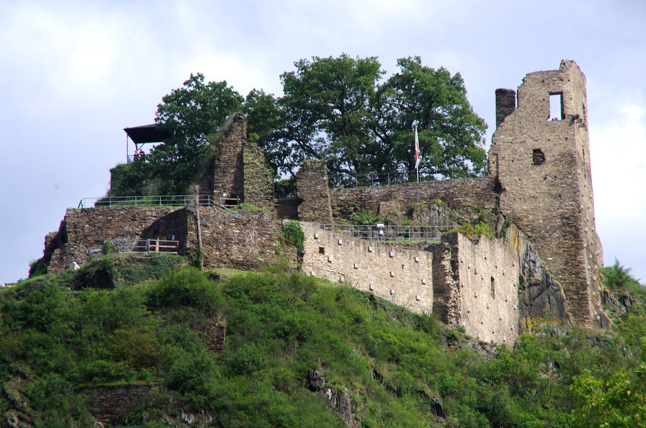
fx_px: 3626
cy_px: 214
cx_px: 323
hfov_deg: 10.2
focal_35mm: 202
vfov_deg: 6.8
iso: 200
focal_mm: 135
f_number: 11
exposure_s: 1/200
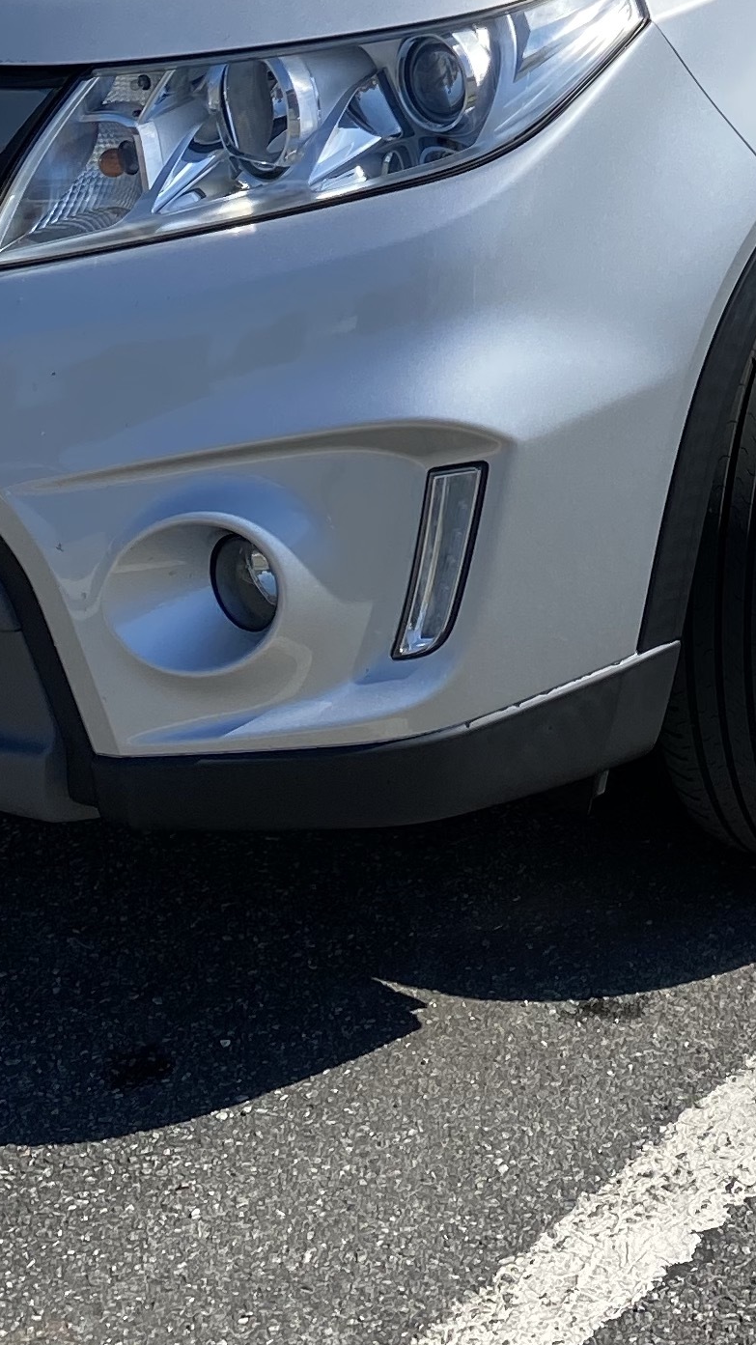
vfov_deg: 23.0
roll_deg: +0.5
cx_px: 742
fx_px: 2924
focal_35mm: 82
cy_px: -418
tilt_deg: -2.4
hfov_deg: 14.5
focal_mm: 4.25
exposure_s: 1/3040
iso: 32
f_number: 1.8
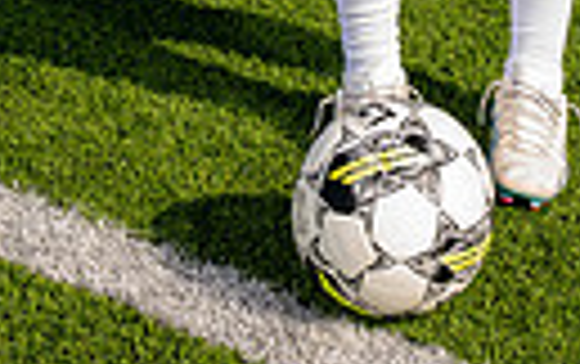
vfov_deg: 9.5
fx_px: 1915
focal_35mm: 121
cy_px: -557
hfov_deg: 17.2
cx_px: 400
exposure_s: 1/125
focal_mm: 34
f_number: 7.1
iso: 50
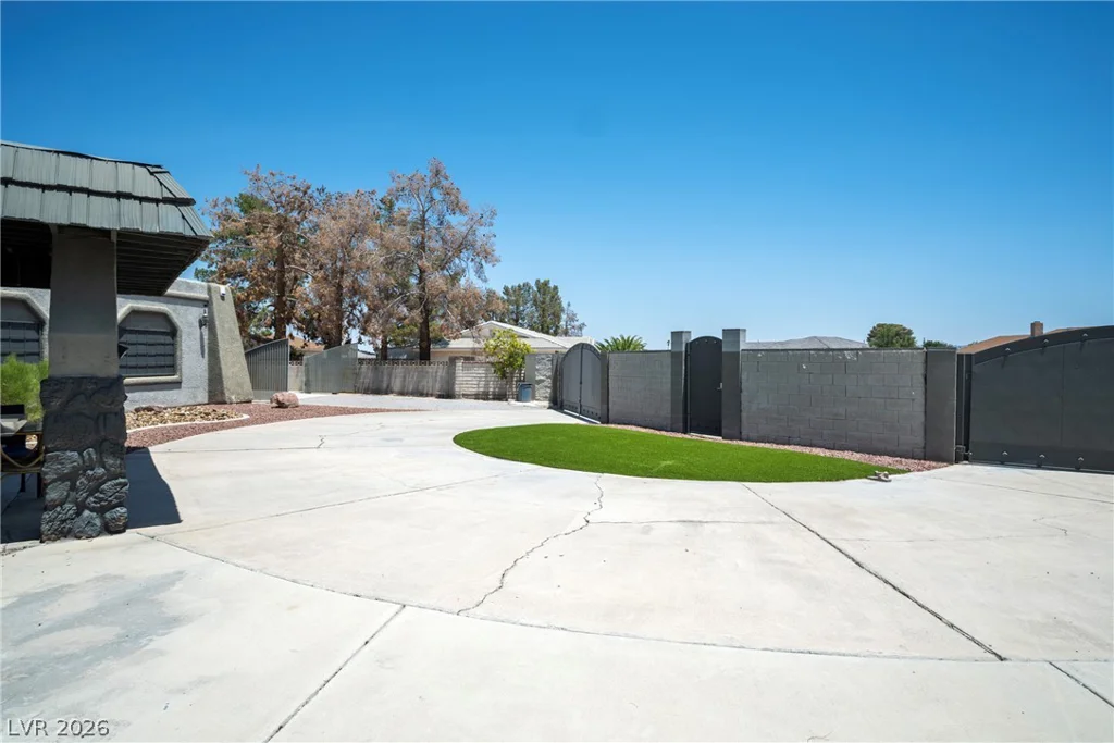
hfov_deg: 88.1
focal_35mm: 19
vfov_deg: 65.7
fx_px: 576
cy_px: 372
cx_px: 557
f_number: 9
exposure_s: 1/250
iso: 100
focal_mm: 18.6
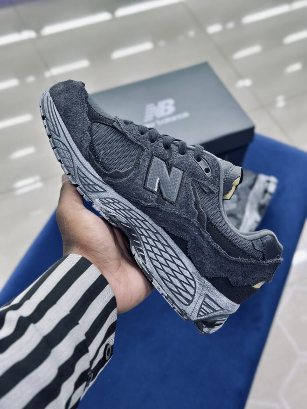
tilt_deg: -53.8
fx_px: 567
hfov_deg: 30.3
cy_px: 204
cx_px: 154
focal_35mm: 48
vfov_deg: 39.7
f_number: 1.78
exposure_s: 1/100
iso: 100
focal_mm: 6.86
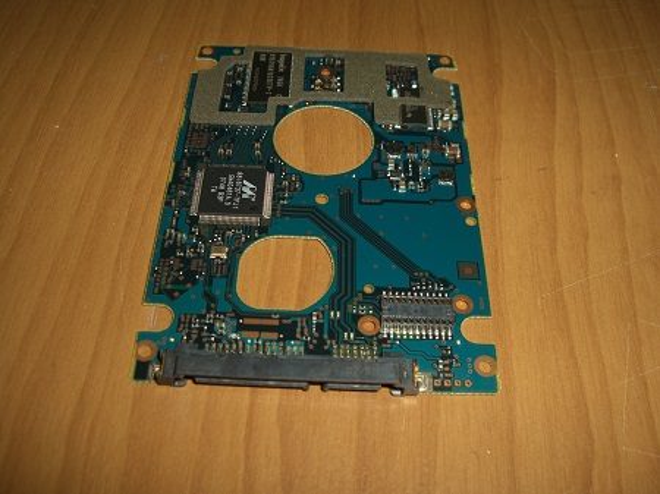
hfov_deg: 49.0
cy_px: 247
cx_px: 330
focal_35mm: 38
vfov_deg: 37.7
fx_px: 724
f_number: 5.6
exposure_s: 1/30
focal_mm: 7.9
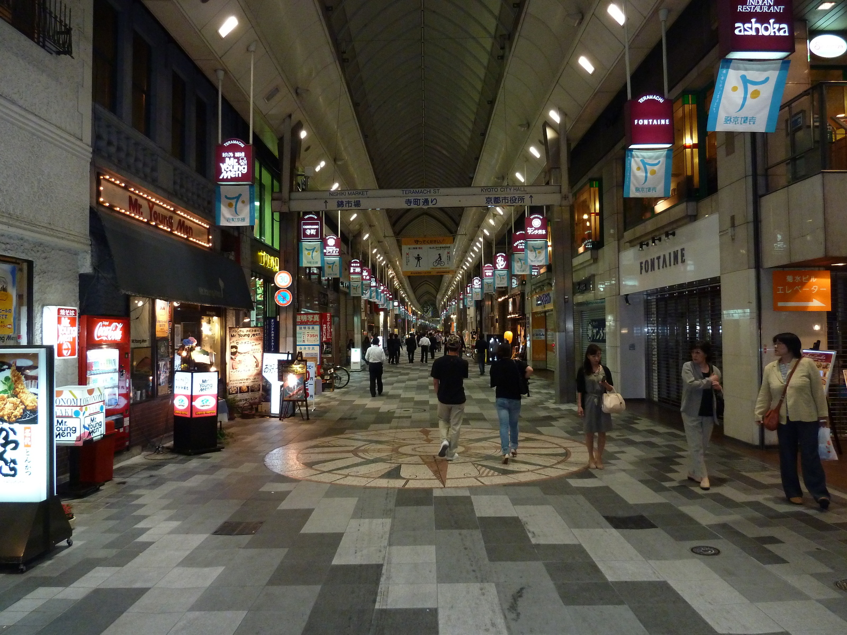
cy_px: 318
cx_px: 424
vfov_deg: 54.9
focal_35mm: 25
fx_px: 612
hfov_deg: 69.4
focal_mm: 4.1
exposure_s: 1/30
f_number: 3.3
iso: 320
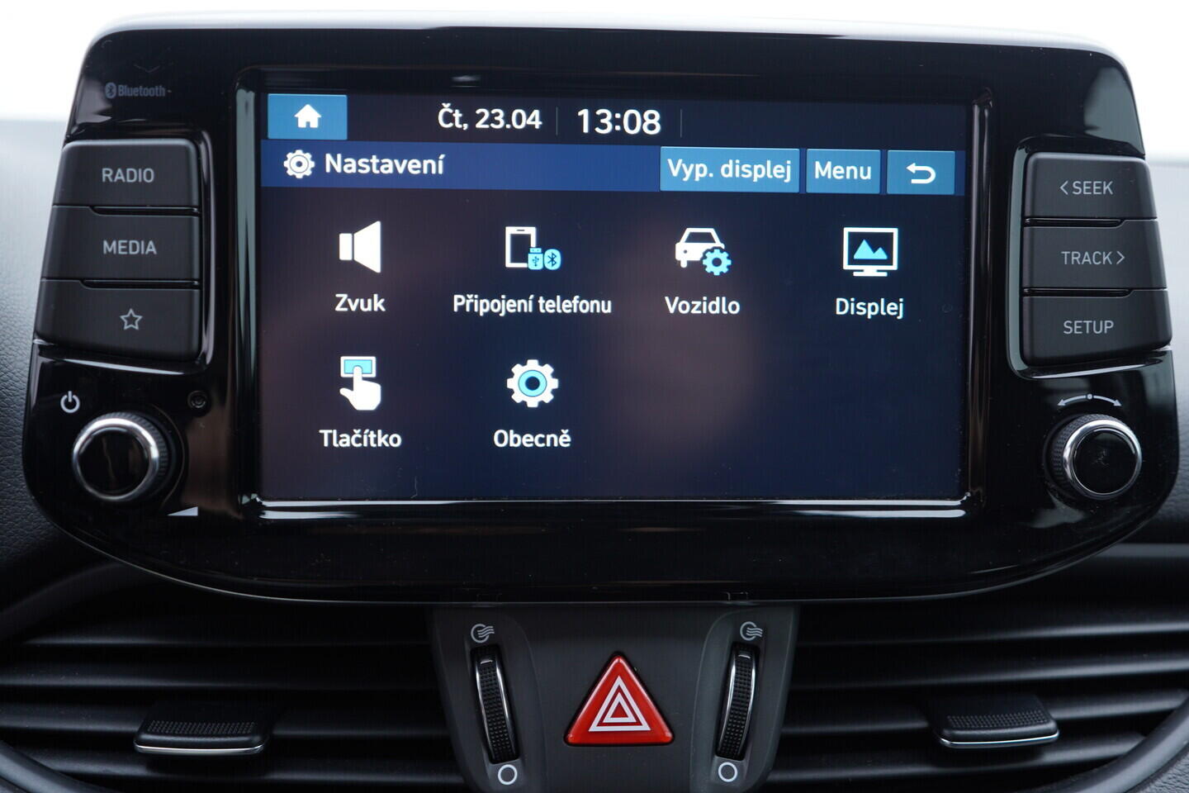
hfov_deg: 53.1
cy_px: 396
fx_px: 1189
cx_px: 594
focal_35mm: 36
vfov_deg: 36.9
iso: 200
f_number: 2.8
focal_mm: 24
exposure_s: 1/40
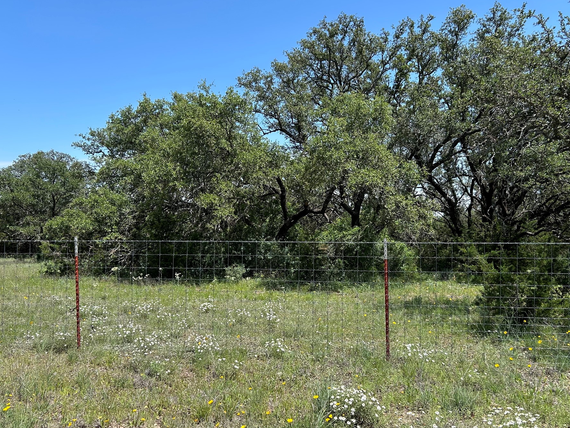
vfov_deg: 46.8
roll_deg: +1.7
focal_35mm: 30
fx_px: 494
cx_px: 285
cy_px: 217
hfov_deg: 60.0
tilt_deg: +1.1
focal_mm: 5.7
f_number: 1.5
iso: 50
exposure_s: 1/2299
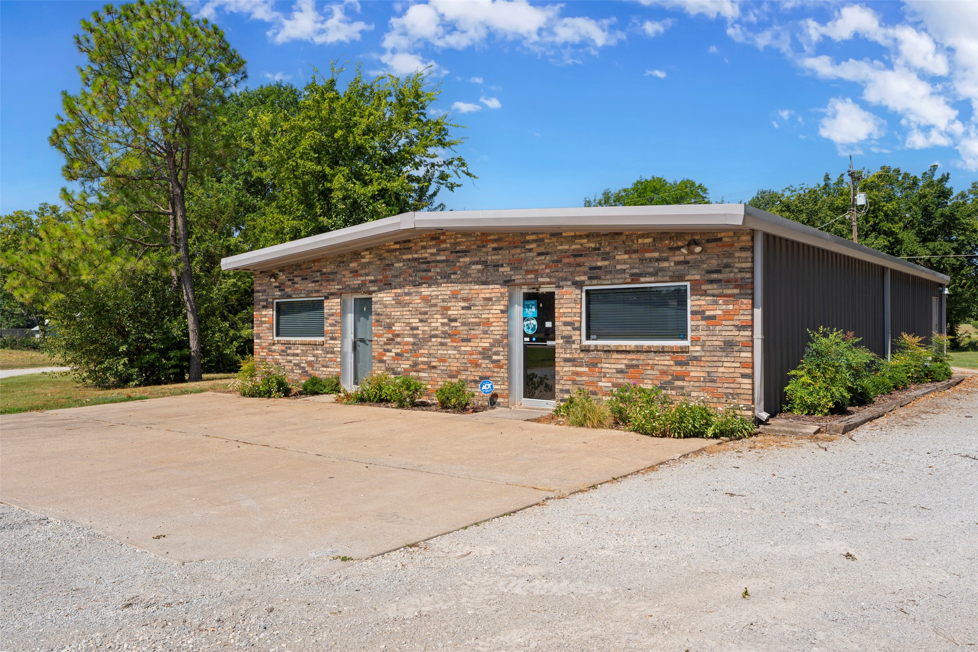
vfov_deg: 49.7
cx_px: 489
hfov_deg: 69.6
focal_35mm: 26
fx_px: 704
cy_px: 326
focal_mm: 25.9
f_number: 9
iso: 200
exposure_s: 1/320
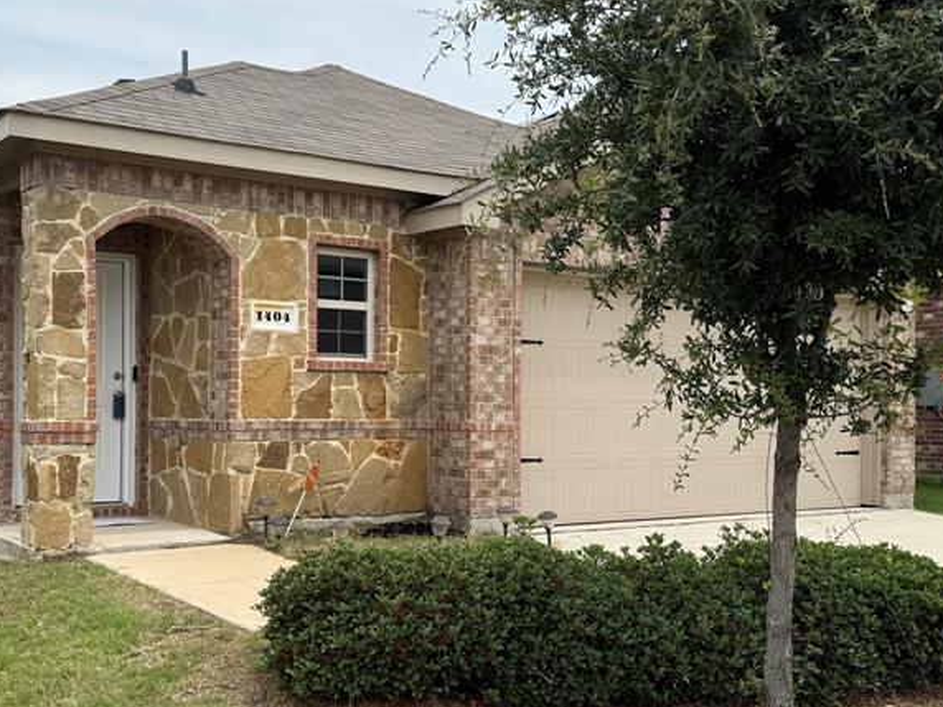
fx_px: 1171
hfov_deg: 43.8
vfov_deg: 33.6
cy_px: 391
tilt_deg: +0.9
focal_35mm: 43
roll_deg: -0.6
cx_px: 412
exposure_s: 1/4673
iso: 80
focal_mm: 6.76
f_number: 1.78
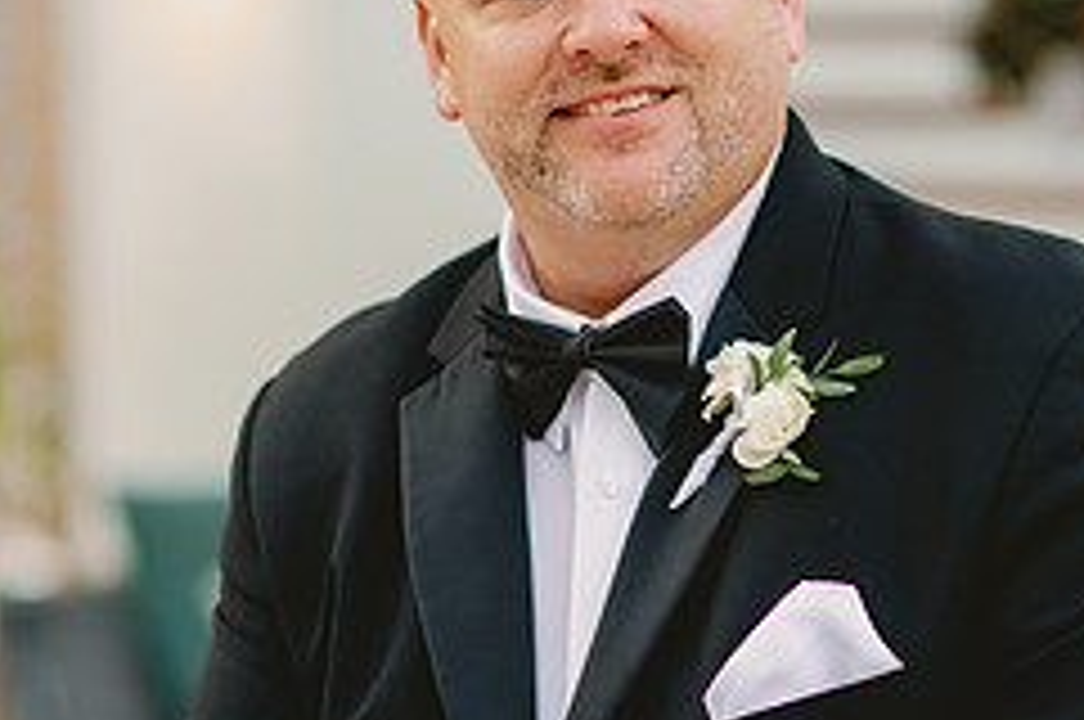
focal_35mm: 159
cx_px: 670
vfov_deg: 8.6
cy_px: 558
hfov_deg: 12.9
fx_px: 4781
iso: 640
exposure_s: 1/250
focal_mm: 85
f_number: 2
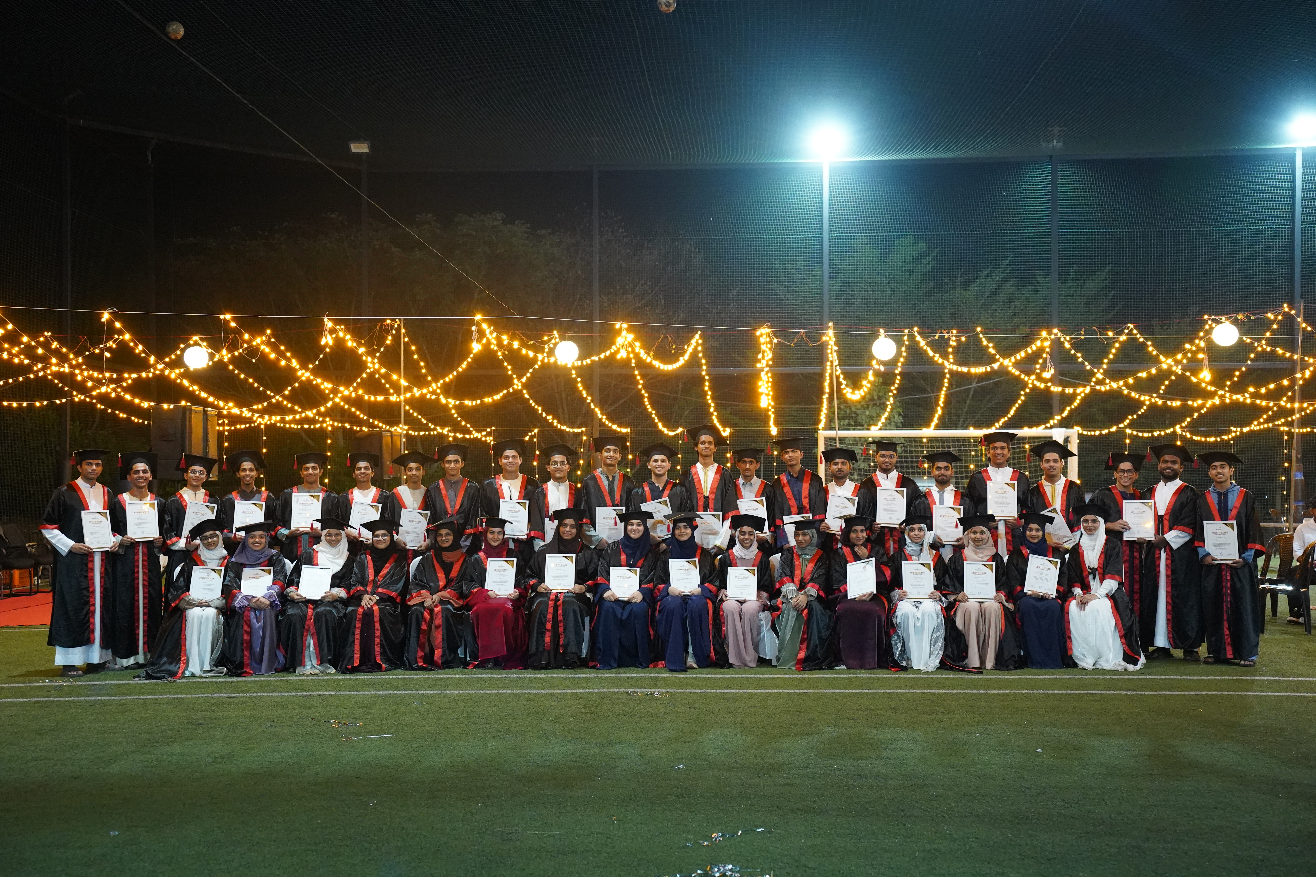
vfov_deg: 29.9
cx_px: 658
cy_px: 438
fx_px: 1645
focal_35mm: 45
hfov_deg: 43.6
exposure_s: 1/100
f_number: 3.5
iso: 8000
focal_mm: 45
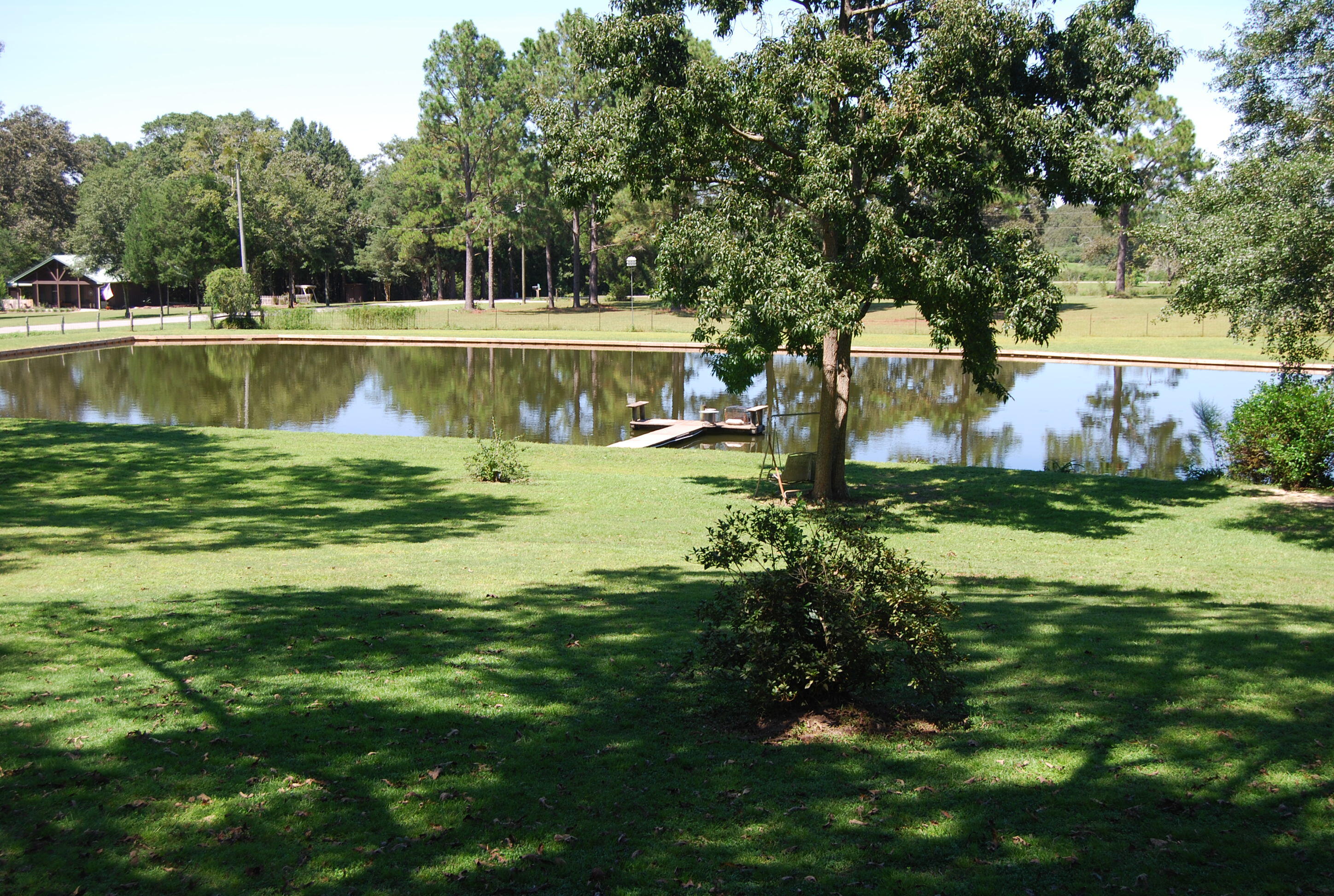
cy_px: 448
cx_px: 667
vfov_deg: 30.0
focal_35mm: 45
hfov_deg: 43.5
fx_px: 1671
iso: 100
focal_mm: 30
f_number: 6.3
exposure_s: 1/160
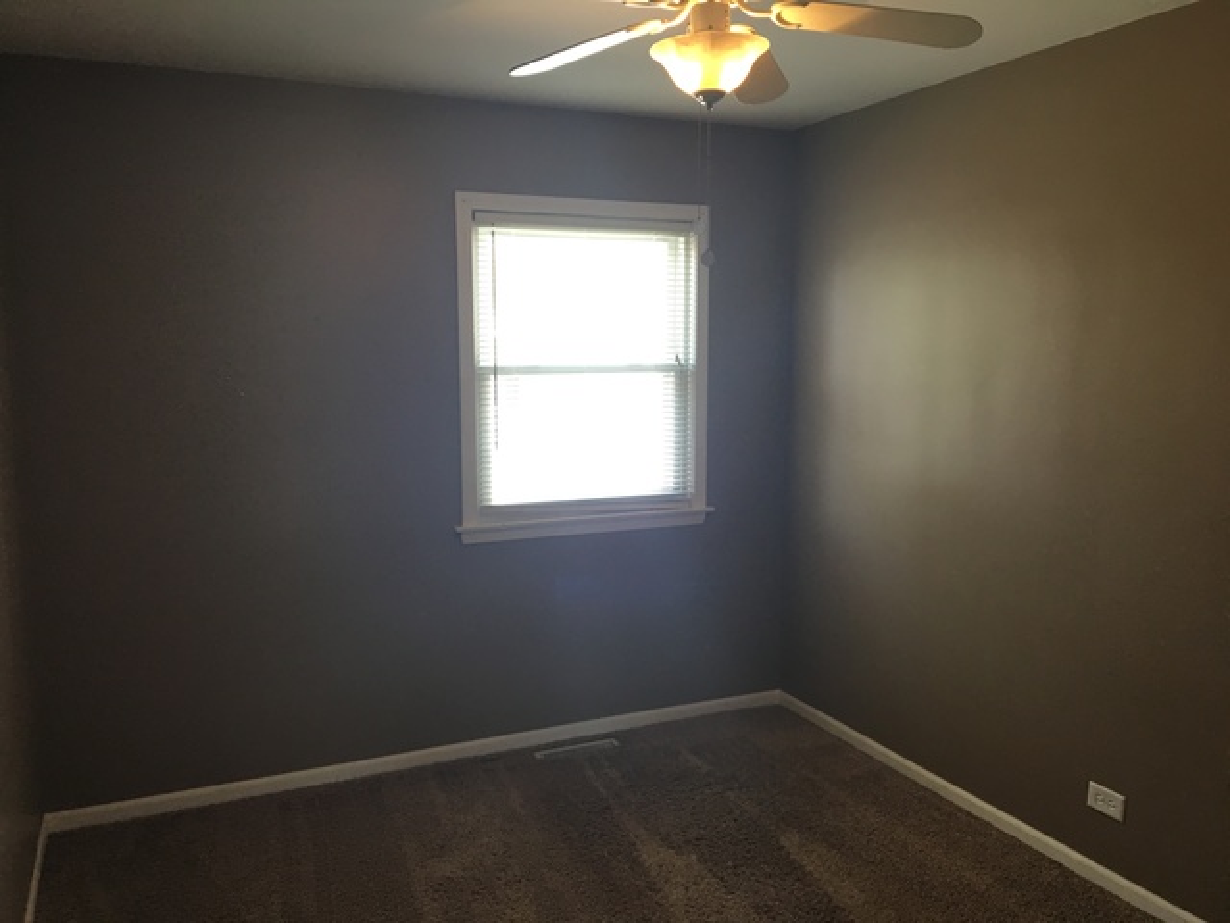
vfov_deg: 48.2
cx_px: 615
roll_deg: +1.5
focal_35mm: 29
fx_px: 1030
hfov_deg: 61.7
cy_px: 462
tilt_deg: -7.4
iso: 40
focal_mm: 4.15
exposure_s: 1/30
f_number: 2.2
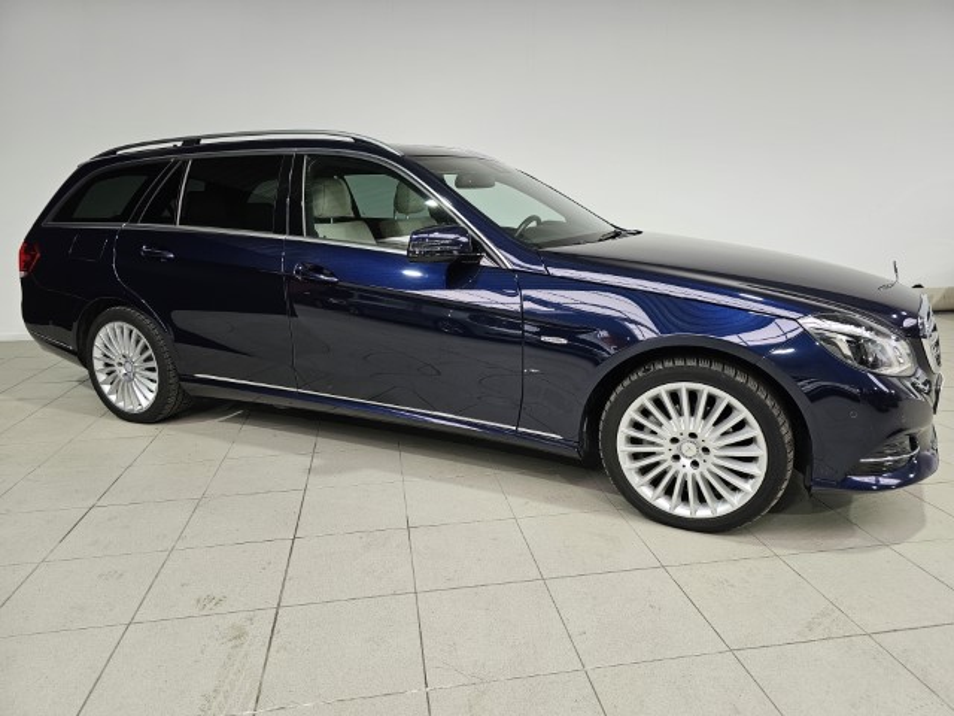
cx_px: 477
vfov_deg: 58.9
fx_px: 634
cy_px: 358
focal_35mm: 23
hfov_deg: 73.9
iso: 125
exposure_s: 1/180
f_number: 1.7
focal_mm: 6.3
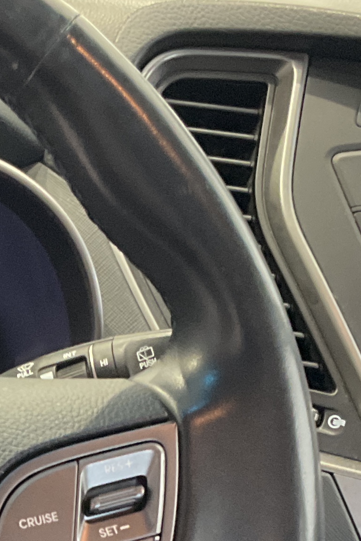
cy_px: 612
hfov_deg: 12.7
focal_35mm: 106
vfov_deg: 18.5
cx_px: -47
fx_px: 1594
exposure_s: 1/40
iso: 320
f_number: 1.8
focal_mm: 3
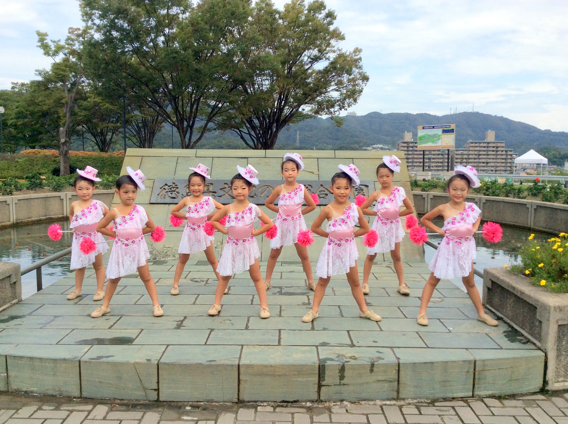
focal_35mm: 33
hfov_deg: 55.4
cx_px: 284
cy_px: 212
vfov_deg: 42.8
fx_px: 541
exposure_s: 1/1466
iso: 32
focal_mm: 3.3
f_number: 2.4
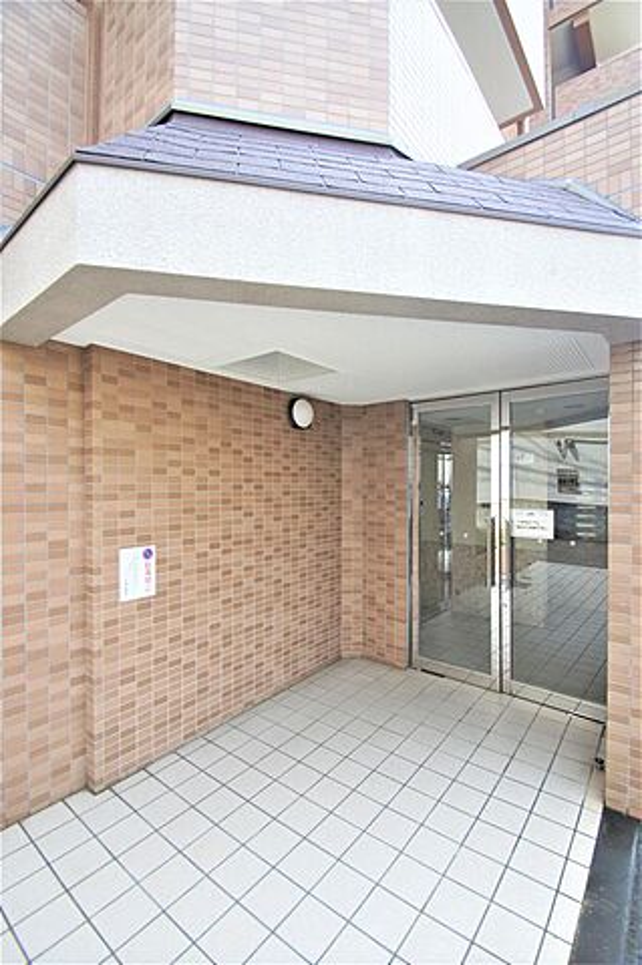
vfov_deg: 100.4
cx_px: 321
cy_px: 482
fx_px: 402
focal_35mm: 15
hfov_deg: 77.2
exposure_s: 1/60
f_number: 5.6
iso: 100
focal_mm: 10
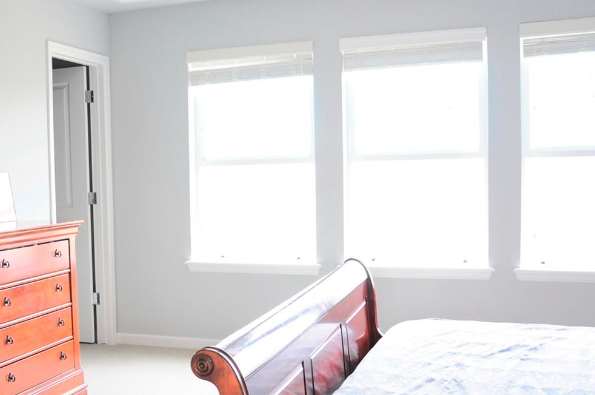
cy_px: 205
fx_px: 726
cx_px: 137
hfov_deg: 42.9
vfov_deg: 30.4
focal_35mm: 44
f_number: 3.5
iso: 200
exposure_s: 1/20
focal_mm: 18
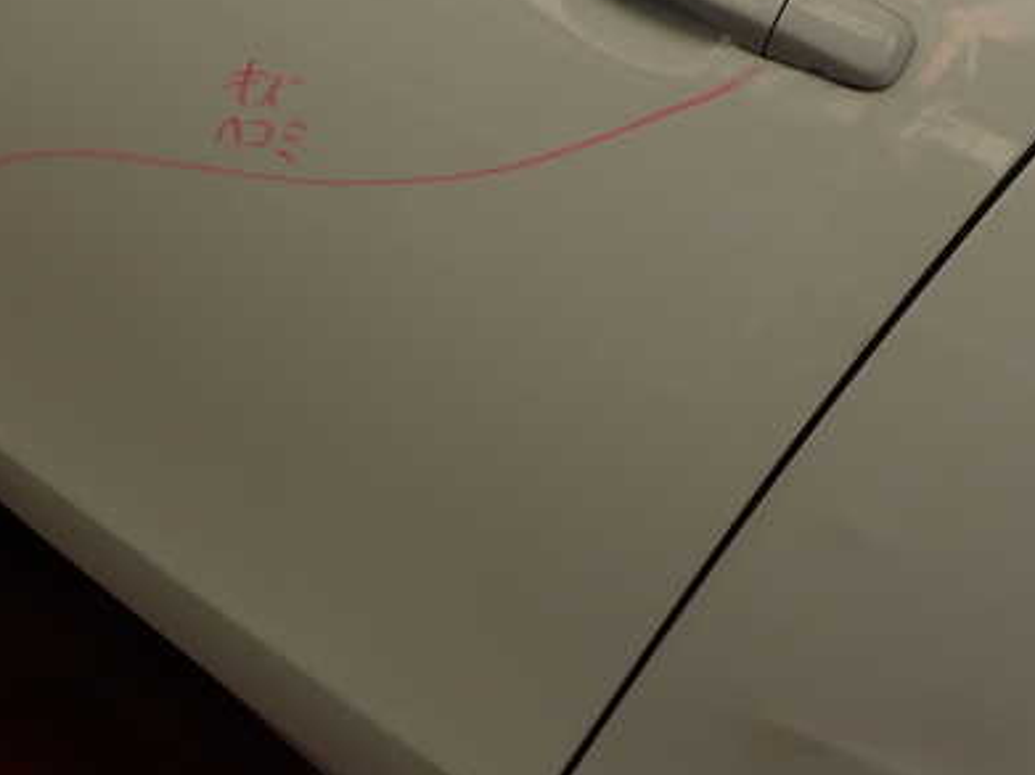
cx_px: 445
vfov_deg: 31.4
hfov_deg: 41.2
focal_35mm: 46
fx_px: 1375
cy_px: 299
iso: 100
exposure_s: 1/125
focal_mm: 5.4
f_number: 3.2
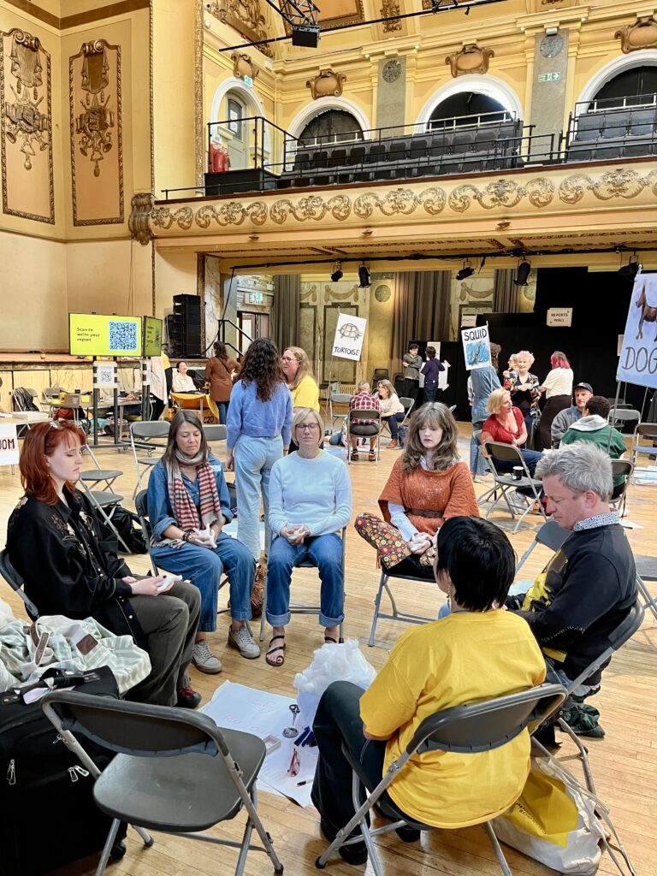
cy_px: 438
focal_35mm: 26
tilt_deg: -8.1
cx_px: 328
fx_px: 658
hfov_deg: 53.1
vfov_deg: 67.3
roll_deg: -2.0
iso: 250
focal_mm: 5.1
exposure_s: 1/60
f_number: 1.6
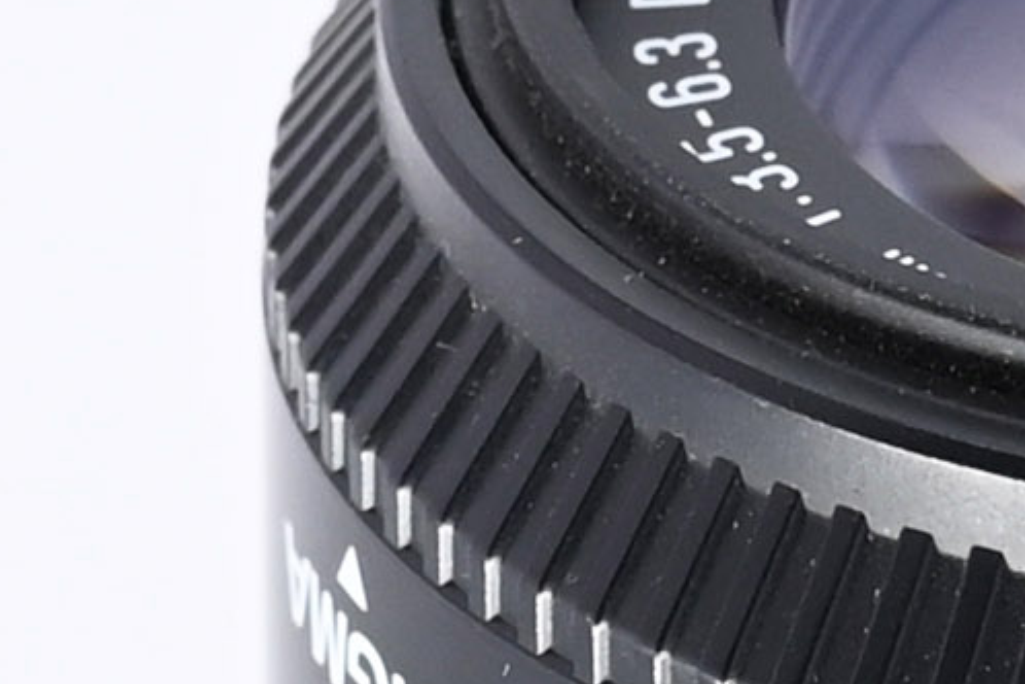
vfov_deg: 2.3
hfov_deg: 3.5
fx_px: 16883
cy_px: 758
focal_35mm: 593
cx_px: 1638
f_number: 9
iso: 500
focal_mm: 50
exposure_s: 1/125
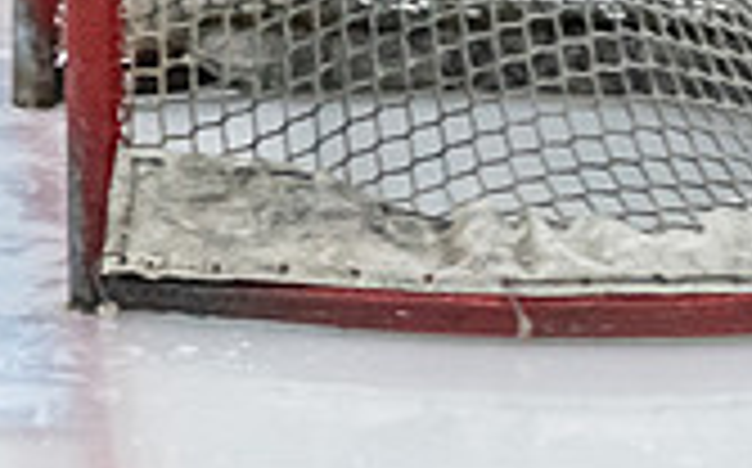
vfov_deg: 2.8
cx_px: -649
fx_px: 9582
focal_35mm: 468
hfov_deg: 4.4
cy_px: -456
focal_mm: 86
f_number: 2.8
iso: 4000
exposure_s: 1/800
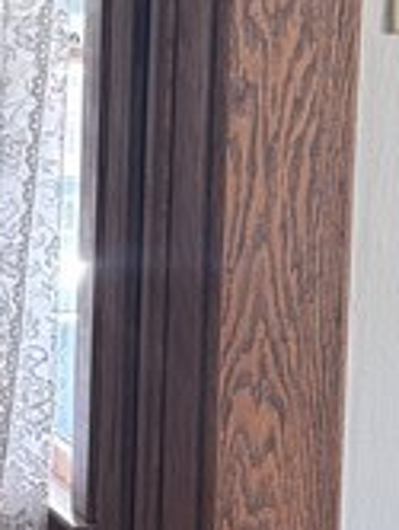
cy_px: 192
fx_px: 2269
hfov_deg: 8.9
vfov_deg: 13.3
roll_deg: +0.5
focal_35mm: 148
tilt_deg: -5.8
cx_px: -622
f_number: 1.78
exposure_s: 1/68
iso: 200
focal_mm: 6.76
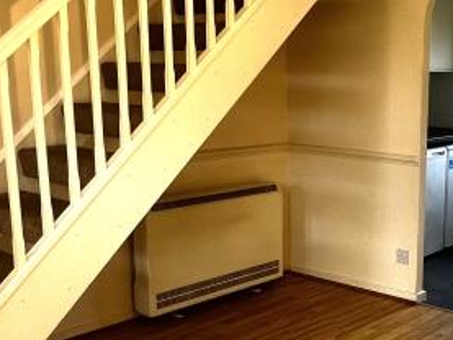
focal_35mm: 48
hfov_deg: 38.0
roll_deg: -0.5
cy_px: 208
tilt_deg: -11.2
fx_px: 628
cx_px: 371
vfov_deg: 30.2
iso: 50
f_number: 1.8
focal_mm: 1.57
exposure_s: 1/99
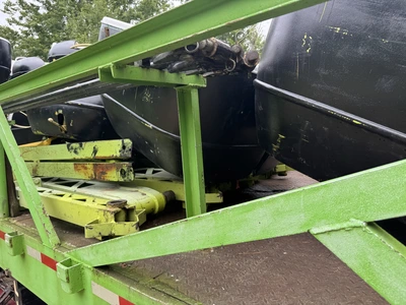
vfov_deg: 56.8
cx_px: 203
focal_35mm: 24
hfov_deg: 71.6
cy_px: 152
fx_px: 281
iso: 80
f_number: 1.78
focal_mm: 6.76
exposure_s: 1/572
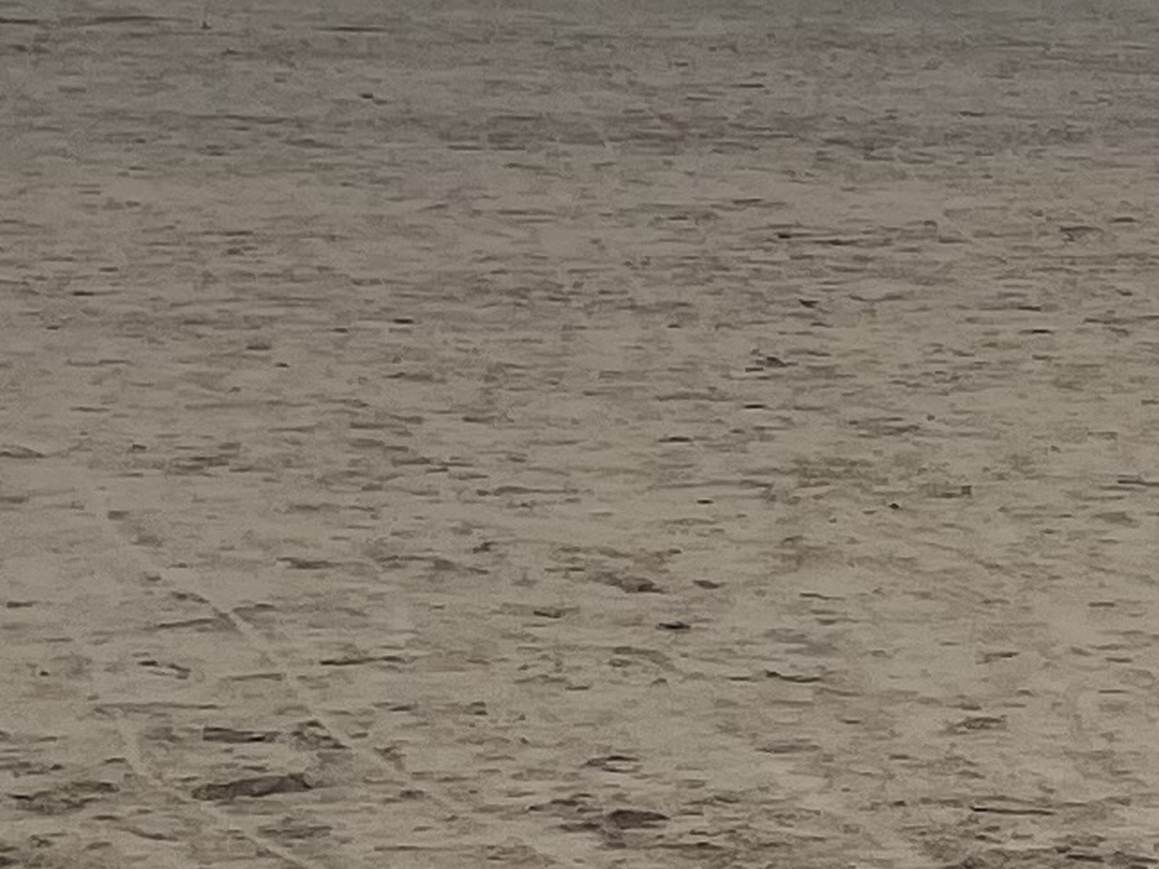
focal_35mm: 162
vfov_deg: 9.0
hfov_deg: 11.0
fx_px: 5423
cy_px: 1045
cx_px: 2408
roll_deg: -0.7
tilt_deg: -12.1
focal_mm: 4.2
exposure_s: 1/2053
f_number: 1.6
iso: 32
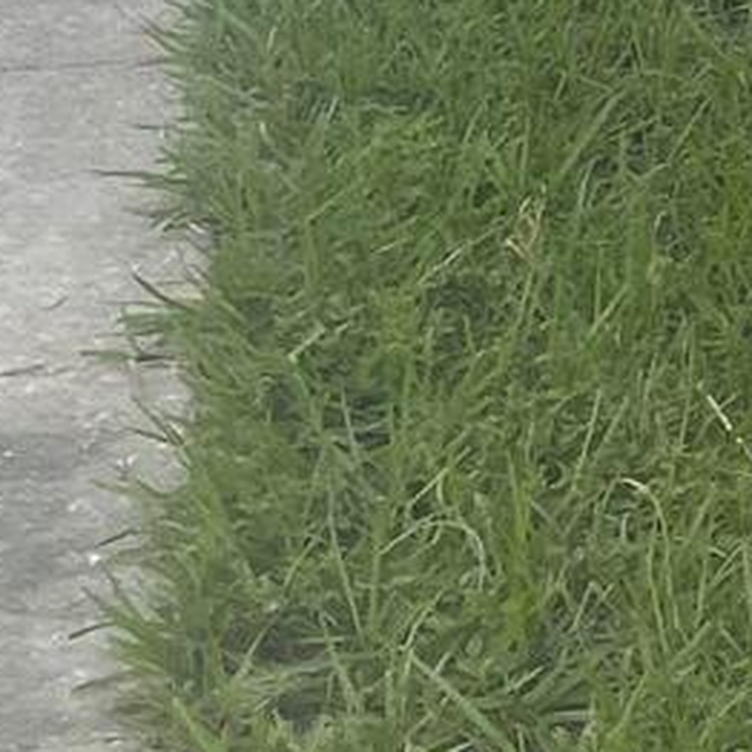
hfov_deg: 8.1
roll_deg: -1.3
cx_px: 1978
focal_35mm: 194
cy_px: -565
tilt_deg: -11.3
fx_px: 4768
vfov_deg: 8.7
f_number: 1.6
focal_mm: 5.1
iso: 32
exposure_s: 1/602
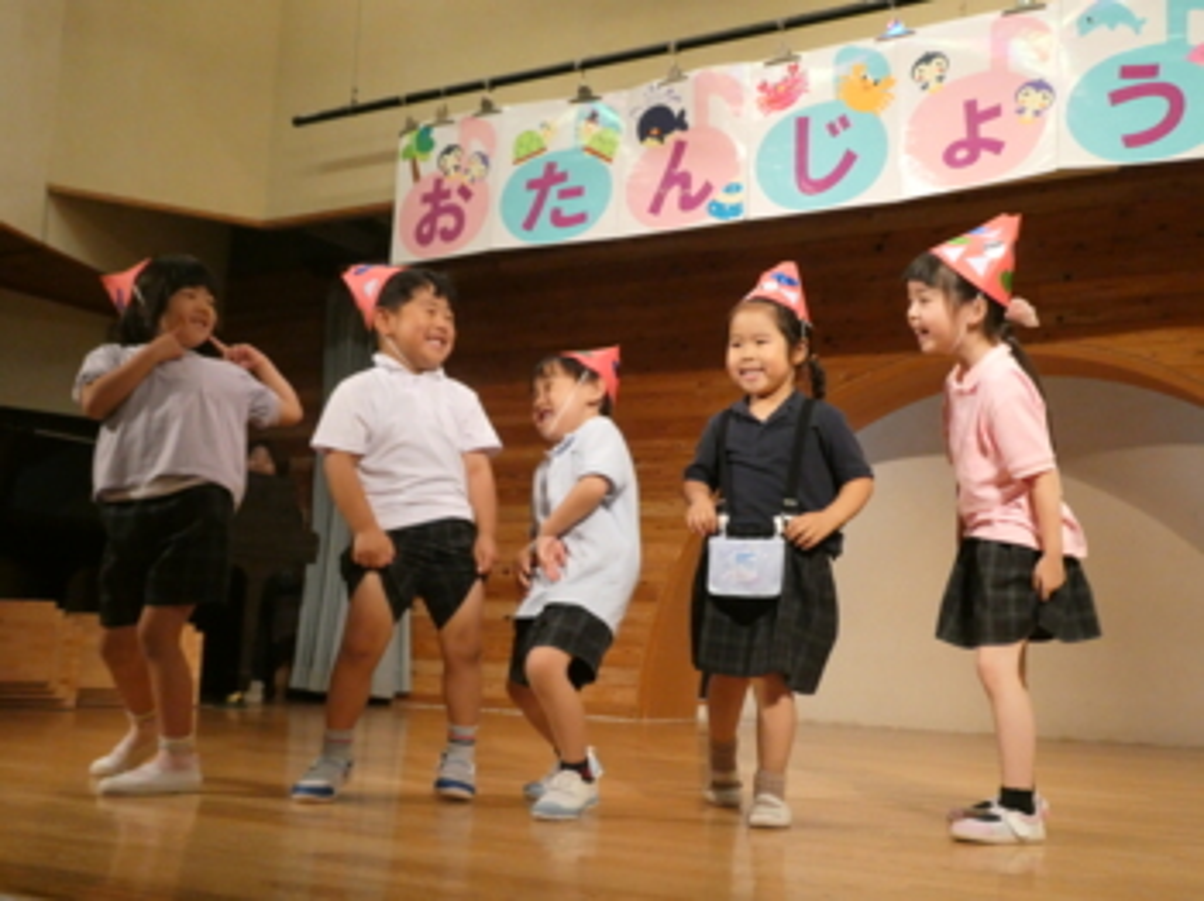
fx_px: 1390
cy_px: 450
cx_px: 602
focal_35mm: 40
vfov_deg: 35.9
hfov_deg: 46.8
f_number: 3.8
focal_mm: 7.2
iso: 640
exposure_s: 1/80
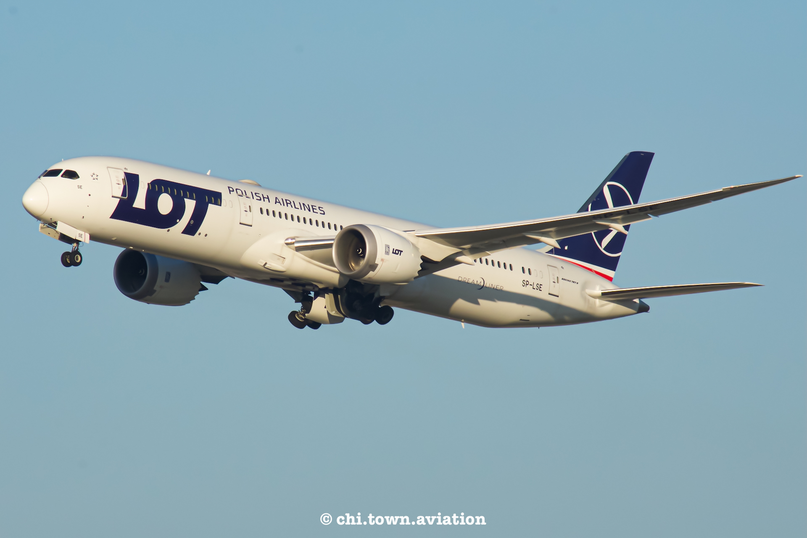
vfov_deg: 3.1
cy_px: 269
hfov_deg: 4.6
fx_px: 10087
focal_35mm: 450
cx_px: 404
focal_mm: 300
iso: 400
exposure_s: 1/500
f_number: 18
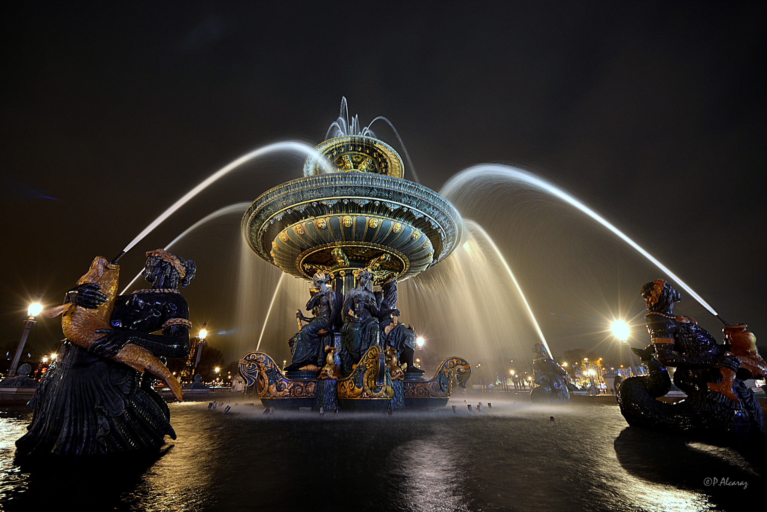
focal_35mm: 12
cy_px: 256
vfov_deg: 90.0
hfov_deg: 112.6
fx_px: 256
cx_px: 384
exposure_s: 2
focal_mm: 8
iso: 100
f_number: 8
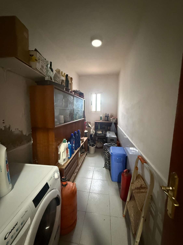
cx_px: 92
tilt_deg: -5.8
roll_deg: -0.7
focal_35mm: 14
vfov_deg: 102.1
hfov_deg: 85.7
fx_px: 99
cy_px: 122
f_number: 2.2
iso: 1250
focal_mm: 2.22
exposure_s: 1/33
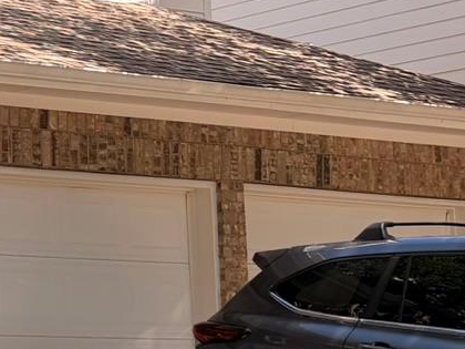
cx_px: -440
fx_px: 1572
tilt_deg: +7.4
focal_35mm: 117
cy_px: 135
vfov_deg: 12.7
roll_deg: +0.5
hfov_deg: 14.3
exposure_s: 1/1464
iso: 100
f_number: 1.78
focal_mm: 6.76
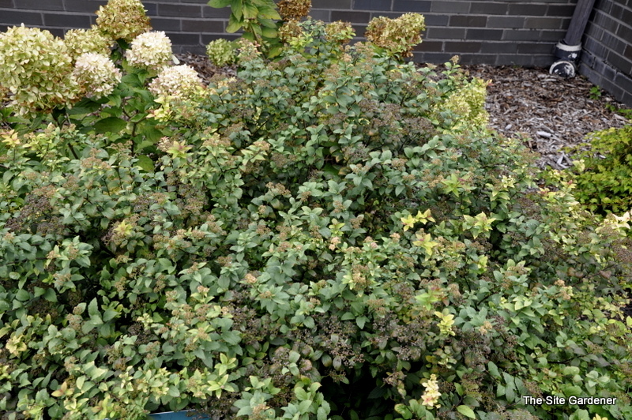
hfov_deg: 49.6
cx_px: 316
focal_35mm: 39
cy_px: 210
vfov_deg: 34.2
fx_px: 684
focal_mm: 26
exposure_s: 1/60
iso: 200
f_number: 8
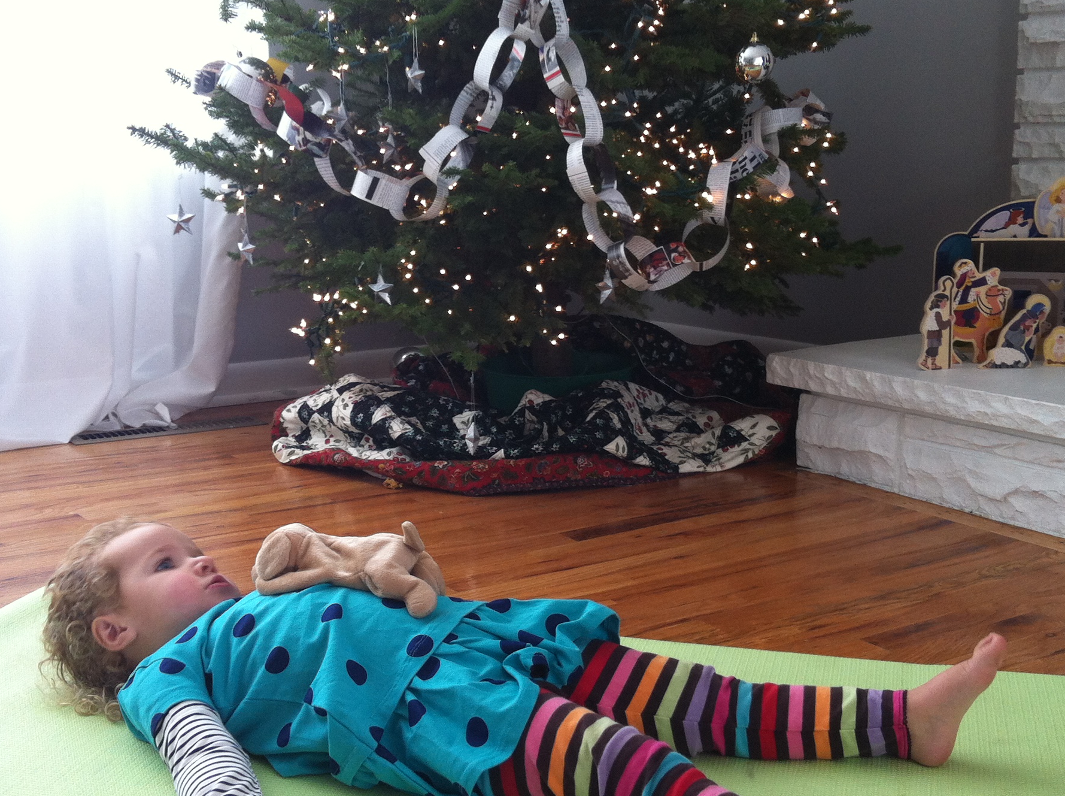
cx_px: 514
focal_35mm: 51
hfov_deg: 37.5
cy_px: 415
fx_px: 1567
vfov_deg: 28.5
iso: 80
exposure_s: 1/33
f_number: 2.8
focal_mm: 3.85
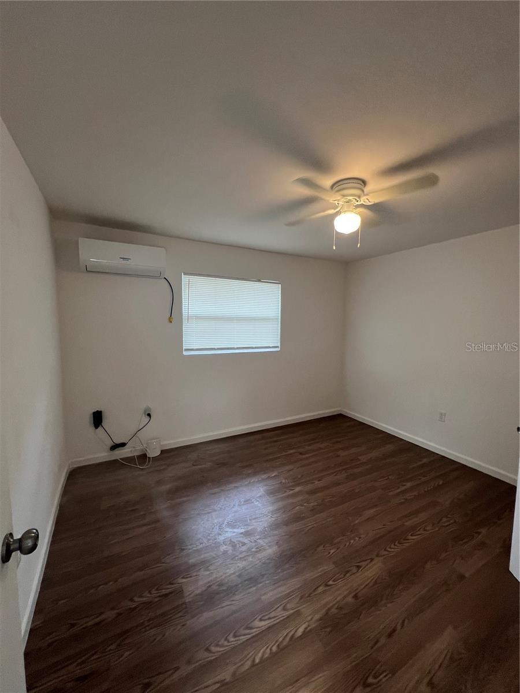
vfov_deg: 106.2
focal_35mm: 13
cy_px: 346
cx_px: 260
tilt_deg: -2.6
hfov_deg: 89.9
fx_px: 260
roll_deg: +0.8
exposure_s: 1/120
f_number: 1.8
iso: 160
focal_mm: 1.57
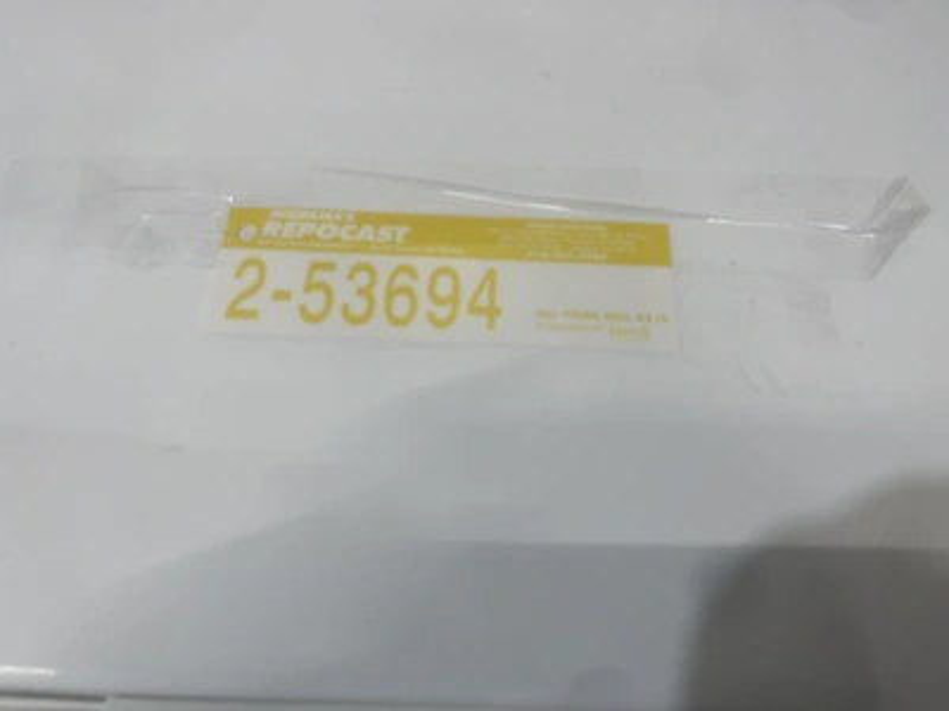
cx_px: 474
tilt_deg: -60.8
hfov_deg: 67.3
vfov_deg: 53.1
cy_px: 356
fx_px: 713
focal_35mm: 26
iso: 64
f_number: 1.6
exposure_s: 1/120
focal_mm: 5.1
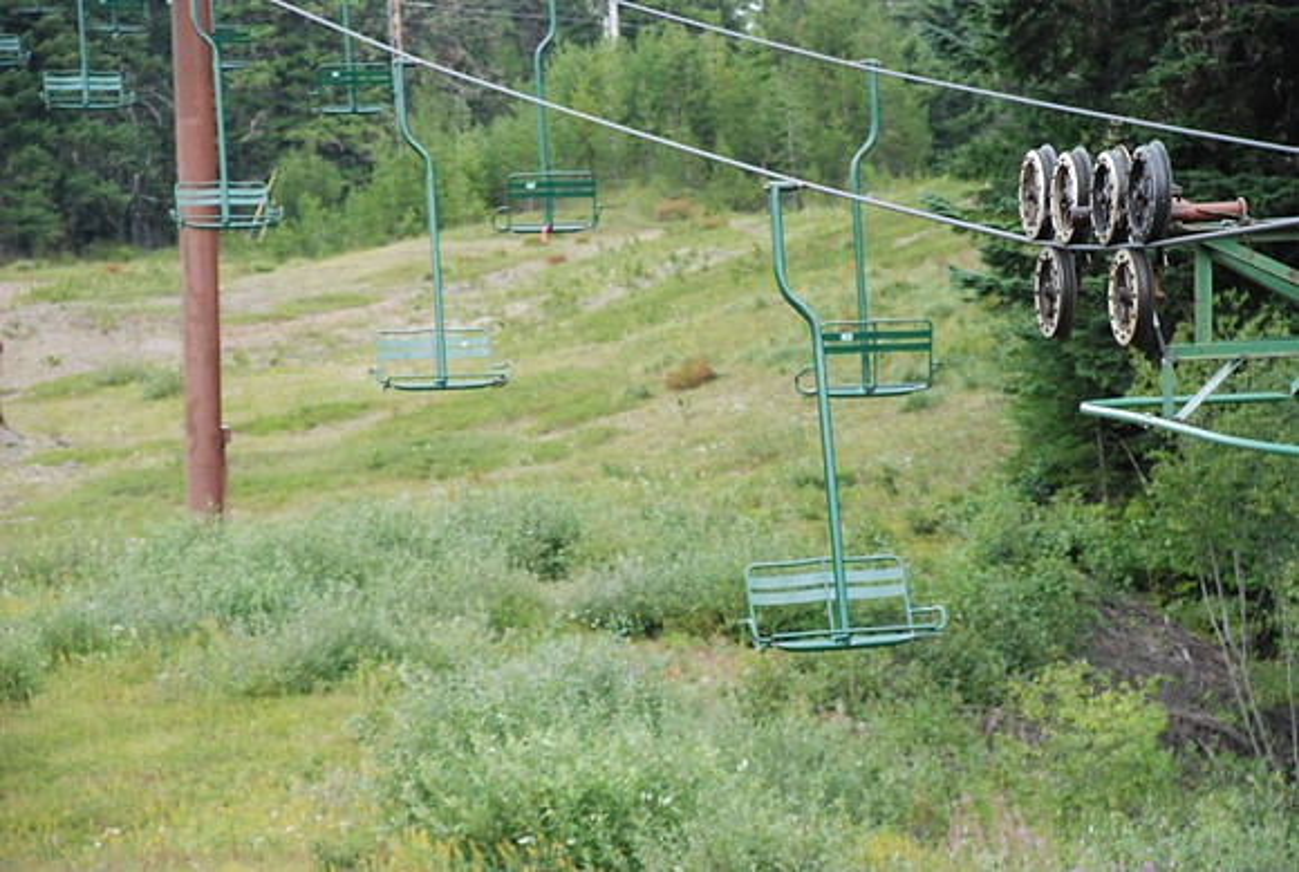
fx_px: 5151
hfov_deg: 14.4
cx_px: 650
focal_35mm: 142
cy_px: 436
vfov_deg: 9.7
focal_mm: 95
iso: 1600
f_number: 5.6
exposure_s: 1/800
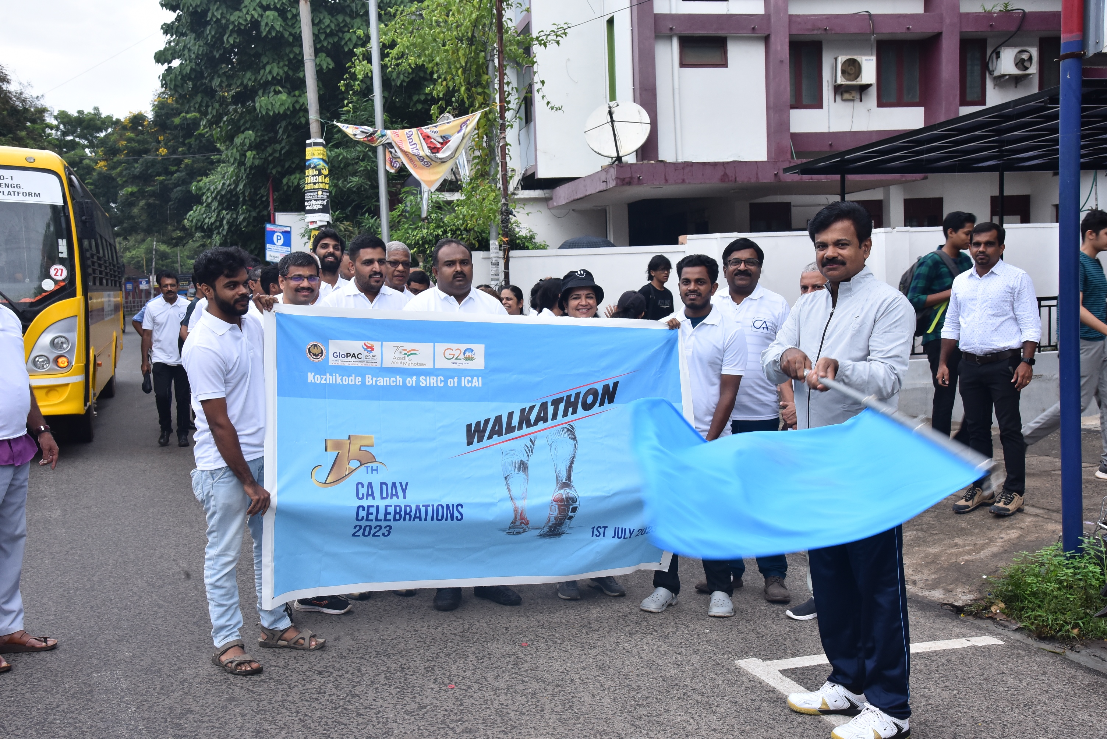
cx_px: 554
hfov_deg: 50.7
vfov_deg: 35.1
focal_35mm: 38
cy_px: 370
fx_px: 1169
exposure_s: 1/160
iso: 640
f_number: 11
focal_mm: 38
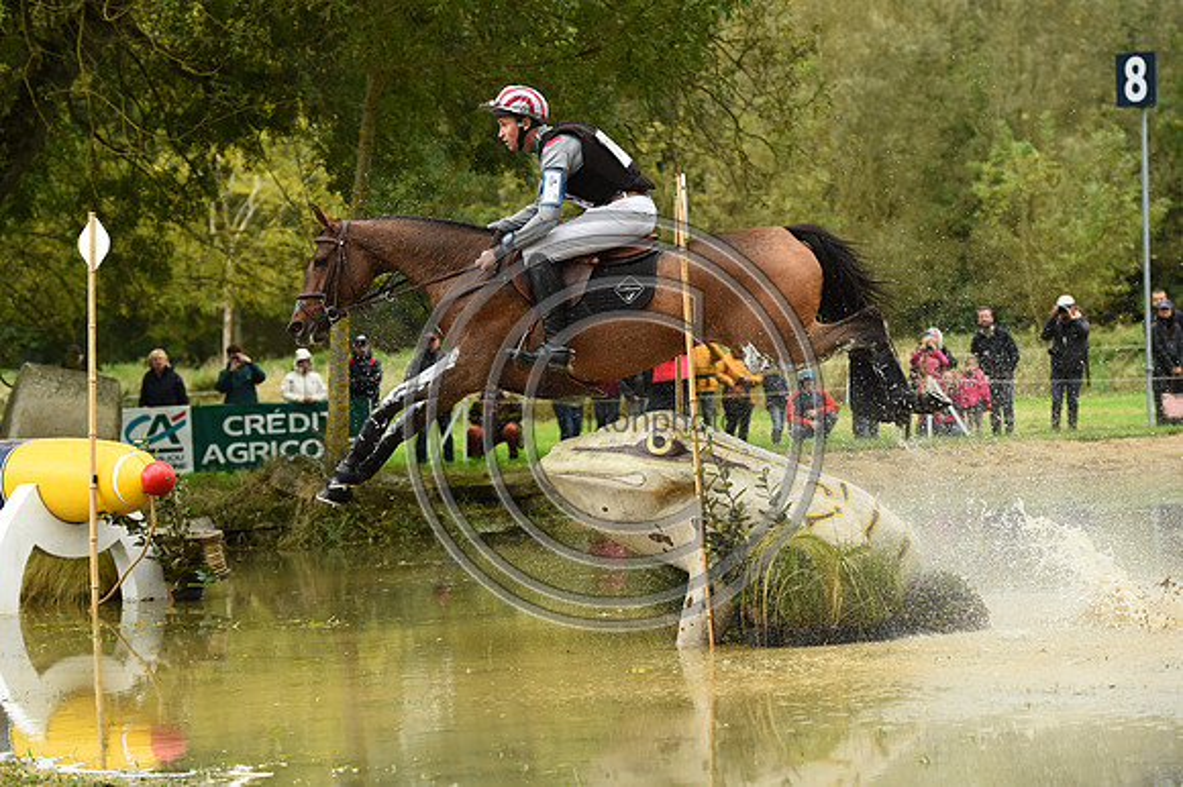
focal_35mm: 110
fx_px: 3613
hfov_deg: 18.6
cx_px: 592
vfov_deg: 12.4
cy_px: 394
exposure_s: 1/1250
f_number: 4.5
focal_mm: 110
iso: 1600
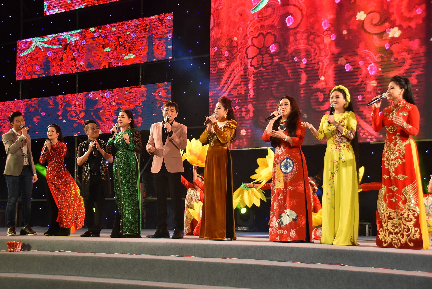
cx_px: 216
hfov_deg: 35.0
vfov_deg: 23.8
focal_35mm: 57
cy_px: 144
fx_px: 685
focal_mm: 38
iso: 1000
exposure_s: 1/250
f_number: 4.2
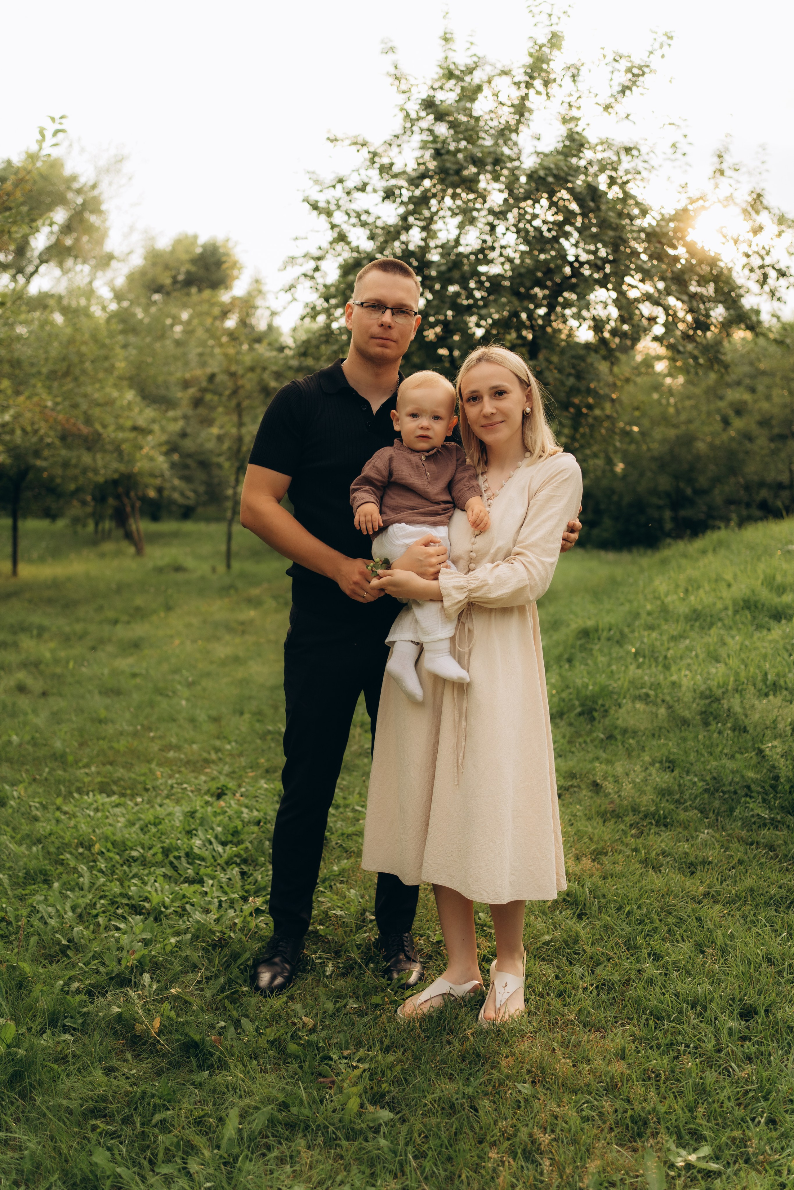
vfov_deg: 54.4
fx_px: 1158
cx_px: 397
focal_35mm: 35
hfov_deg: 37.9
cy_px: 595
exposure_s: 1/1250
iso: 500
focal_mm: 35
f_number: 2.2
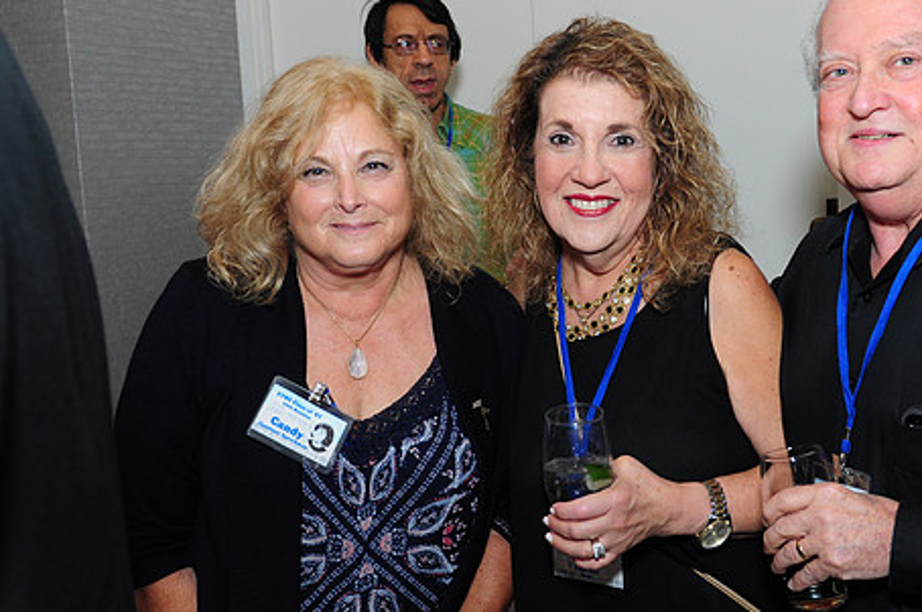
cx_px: 577
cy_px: 308
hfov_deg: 42.5
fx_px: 1176
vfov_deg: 29.1
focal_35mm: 46
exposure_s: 1/60
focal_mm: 24
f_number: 5
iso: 500
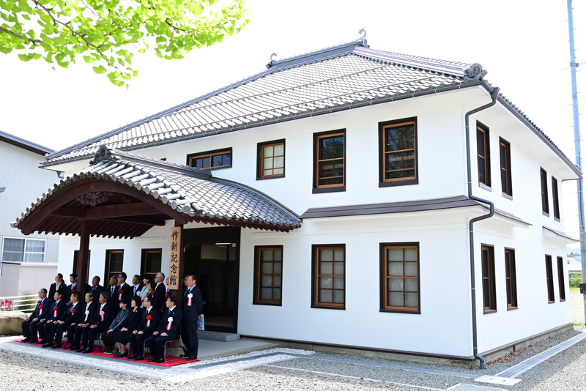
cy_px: 196
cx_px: 293
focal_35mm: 33
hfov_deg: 57.2
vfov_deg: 40.0
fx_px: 537
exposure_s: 1/125
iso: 500
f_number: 11
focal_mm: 33
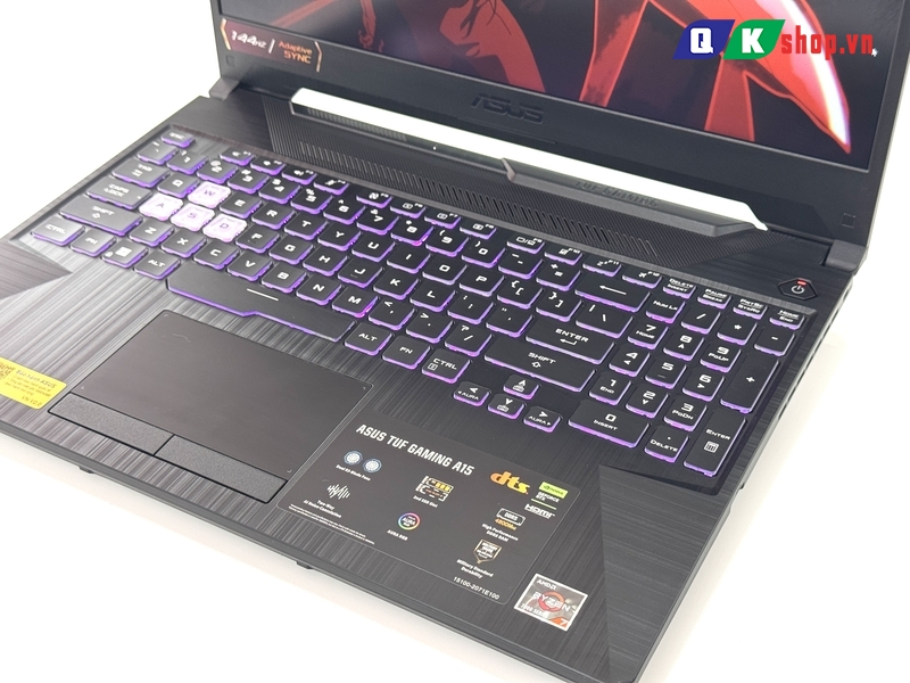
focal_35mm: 48
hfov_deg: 39.7
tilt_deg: -37.2
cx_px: 455
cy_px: 342
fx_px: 1262
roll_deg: +2.5
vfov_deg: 30.3
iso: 100
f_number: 1.78
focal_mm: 6.76
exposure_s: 1/67
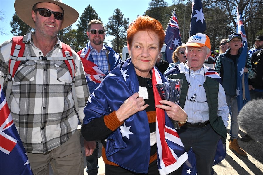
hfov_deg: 73.7
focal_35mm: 24
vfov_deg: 53.1
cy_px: 88
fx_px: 175
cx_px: 132
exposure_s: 1/400
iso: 80
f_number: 7.1
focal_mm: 24
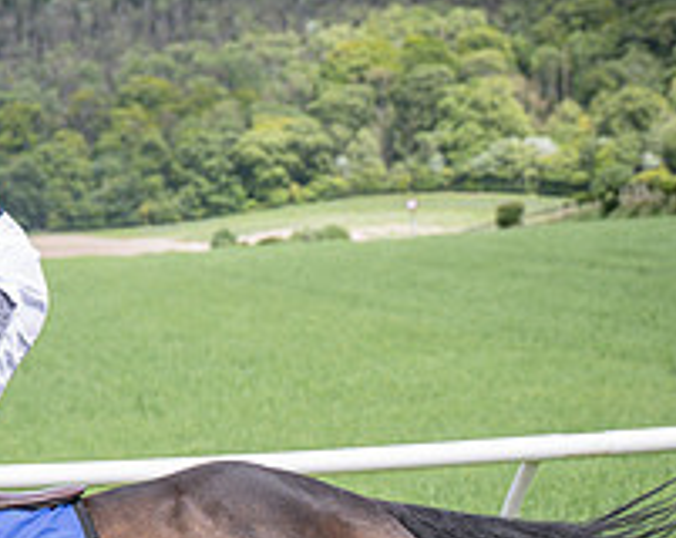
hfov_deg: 7.8
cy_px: 504
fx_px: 4912
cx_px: -96
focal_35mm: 246
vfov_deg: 6.3
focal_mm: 70
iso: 400
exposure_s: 1/1600
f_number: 5
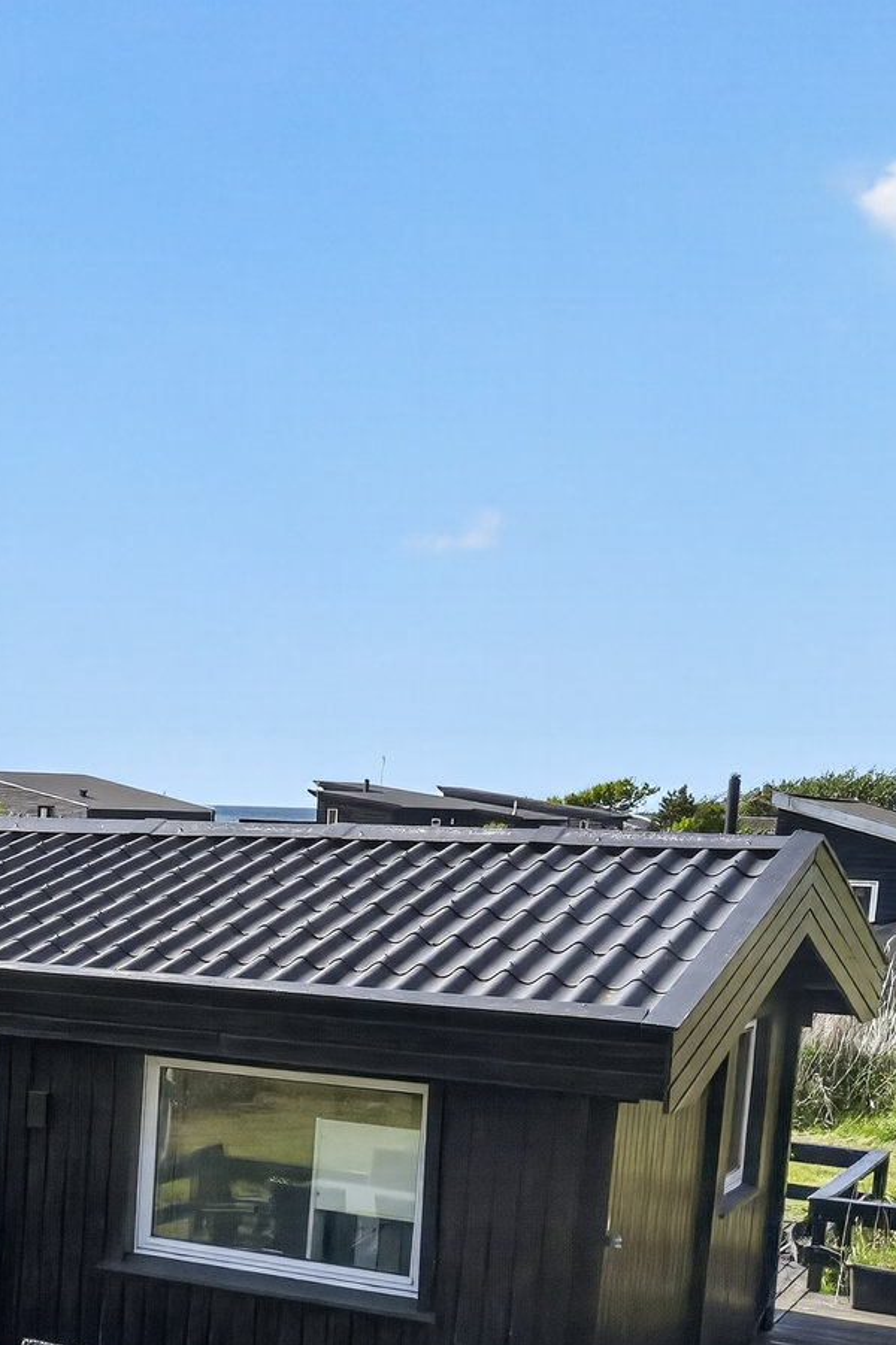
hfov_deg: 21.9
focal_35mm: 54
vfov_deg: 35.7
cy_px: 1081
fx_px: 2017
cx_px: -345
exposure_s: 1/640
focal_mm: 19
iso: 400
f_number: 9
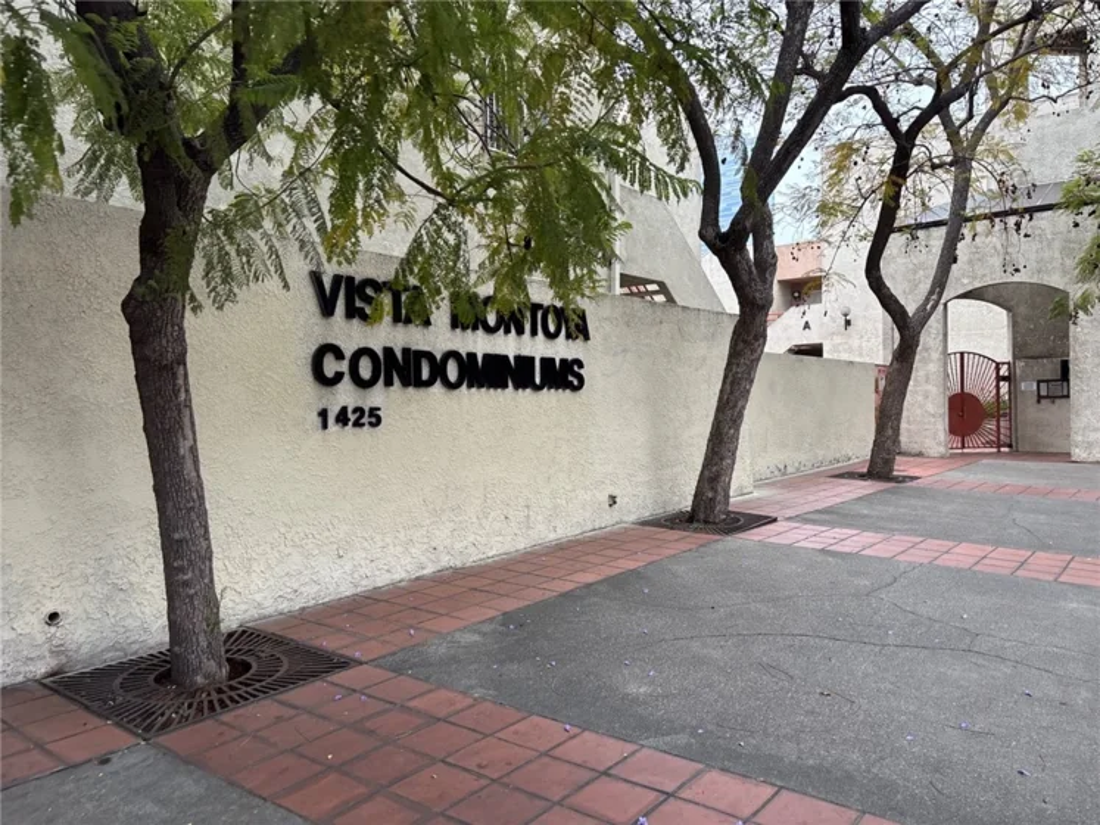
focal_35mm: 26
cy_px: 412
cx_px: 550
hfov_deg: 67.3
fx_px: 826
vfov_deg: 53.1
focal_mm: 5.96
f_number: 1.6
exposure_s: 1/121
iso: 64
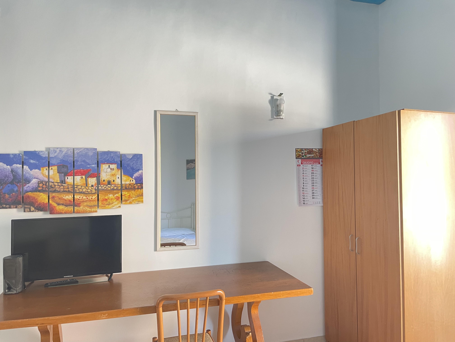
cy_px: 171
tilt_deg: +2.0
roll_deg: +0.7
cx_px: 228
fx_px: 342
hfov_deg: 67.3
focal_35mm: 26
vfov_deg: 53.1
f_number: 1.6
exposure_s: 1/60
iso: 400
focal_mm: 4.2
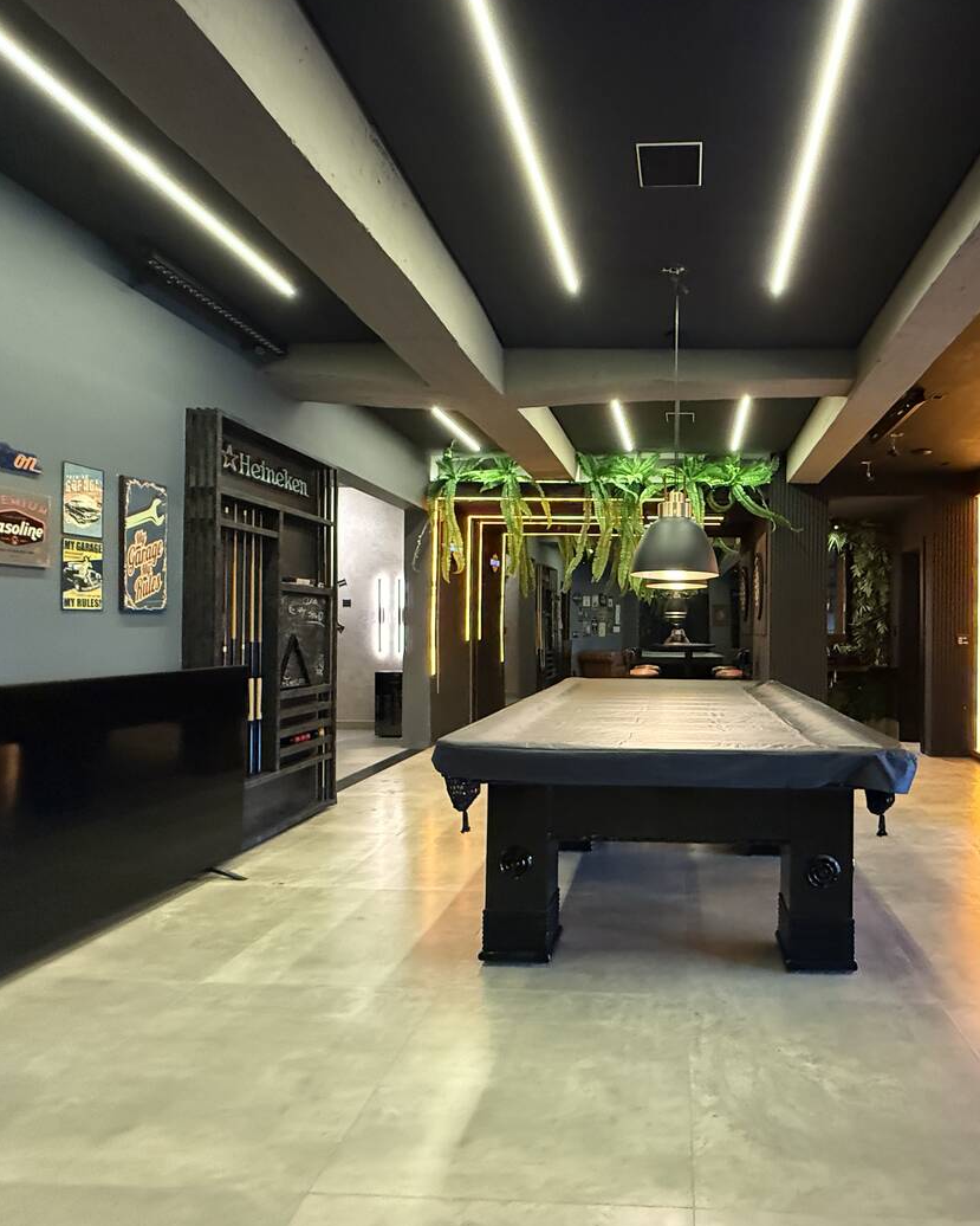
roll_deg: -0.2
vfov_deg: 83.3
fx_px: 689
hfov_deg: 68.7
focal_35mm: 19
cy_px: 622
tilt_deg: +0.9
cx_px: 658
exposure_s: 1/60
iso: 1000
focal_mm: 2.22
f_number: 2.2
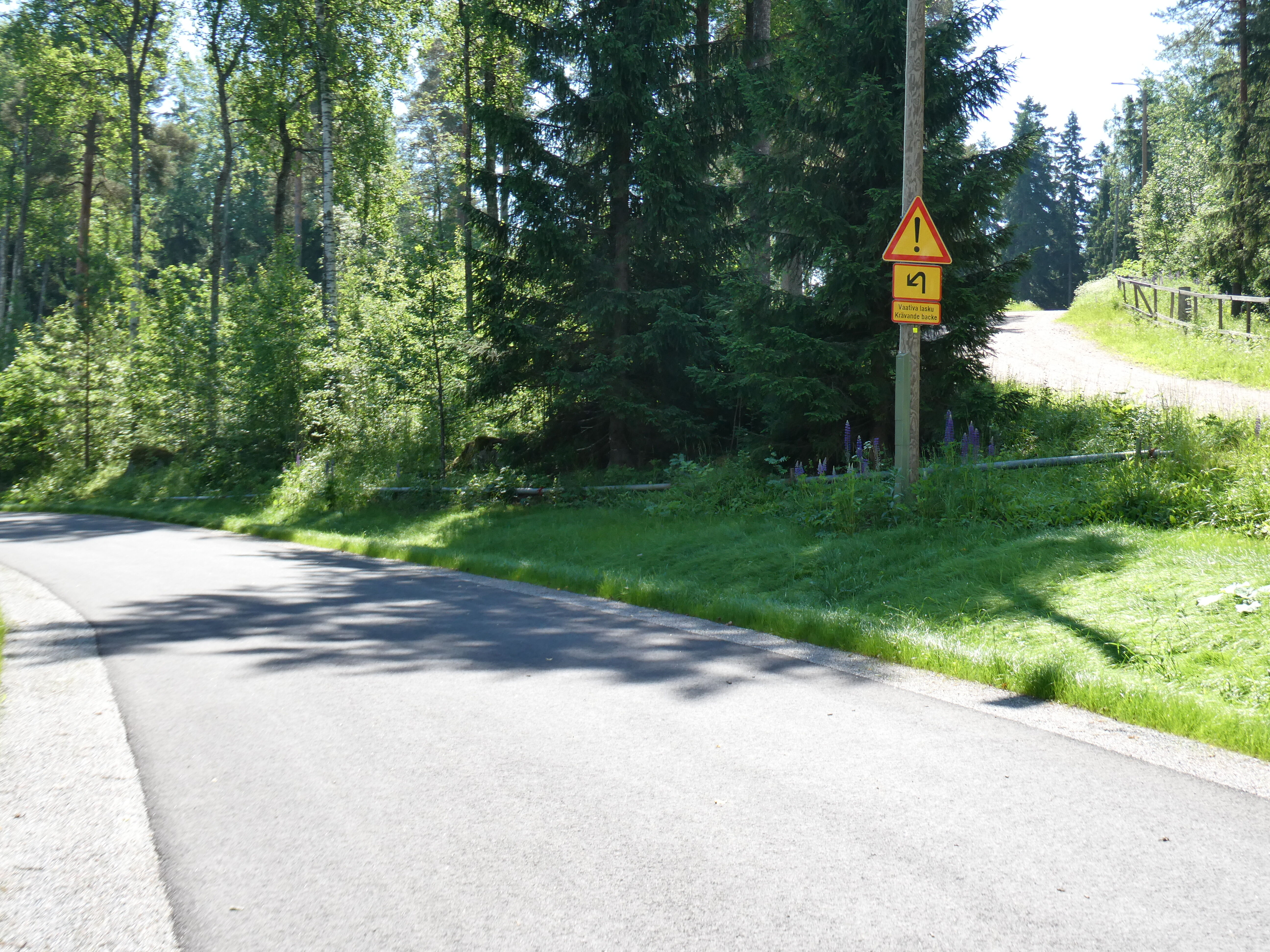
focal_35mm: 47
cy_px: 476
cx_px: 635
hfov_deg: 40.4
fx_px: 1724
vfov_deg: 30.9
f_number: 4
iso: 80
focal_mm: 8.4
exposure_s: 1/200
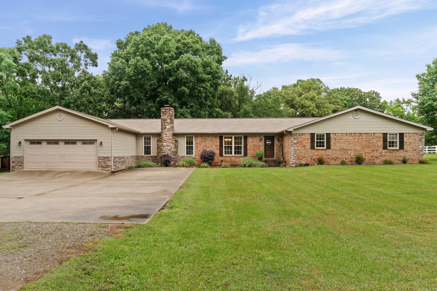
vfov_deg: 47.9
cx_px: 218
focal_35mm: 27
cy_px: 146
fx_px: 328
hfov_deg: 67.4
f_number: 9
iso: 250
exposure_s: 1/13
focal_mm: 18
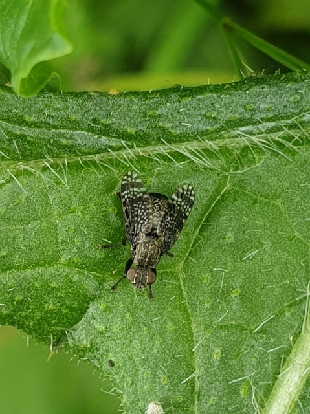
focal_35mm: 26
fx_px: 311
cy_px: 207
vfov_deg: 67.3
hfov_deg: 53.0
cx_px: 155
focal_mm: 4.3
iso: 80
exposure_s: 1/100
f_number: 2.4
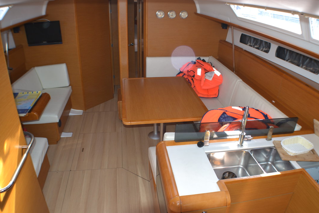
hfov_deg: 51.8
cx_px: 171
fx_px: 328
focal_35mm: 37
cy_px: 114
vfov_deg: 35.9
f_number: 3.8
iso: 100
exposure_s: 1/40
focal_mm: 22
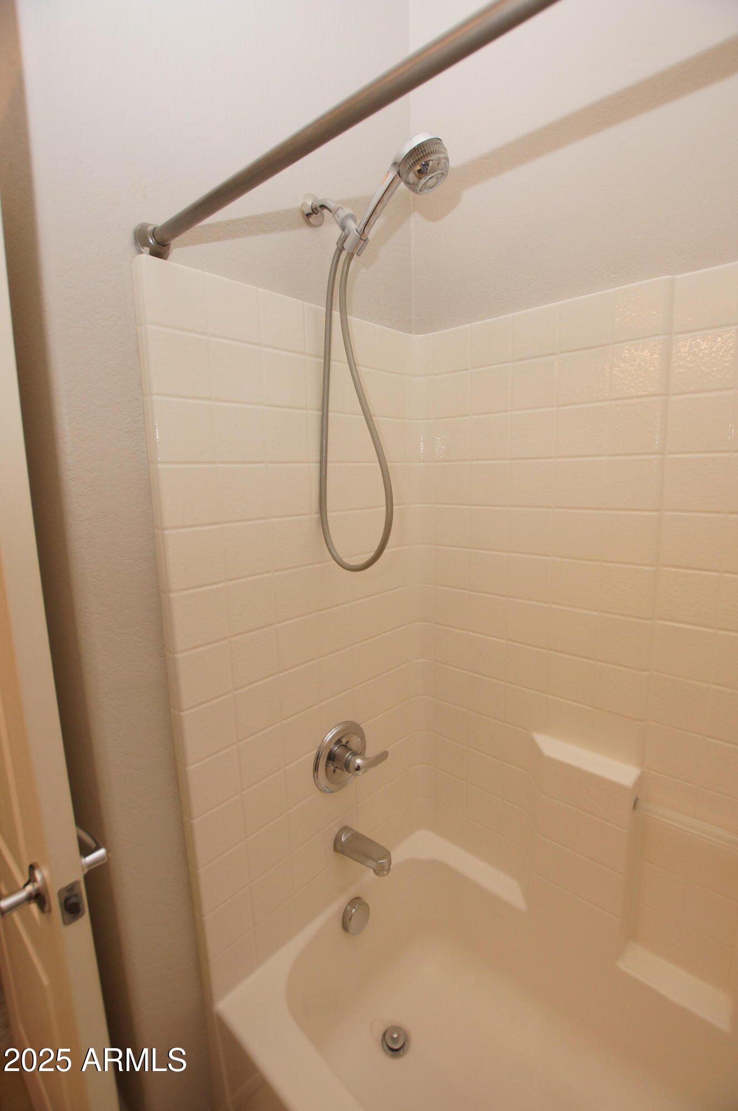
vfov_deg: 100.4
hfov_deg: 77.2
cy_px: 556
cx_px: 369
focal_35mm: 15
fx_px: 462
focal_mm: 10
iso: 200
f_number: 4
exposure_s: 1/100
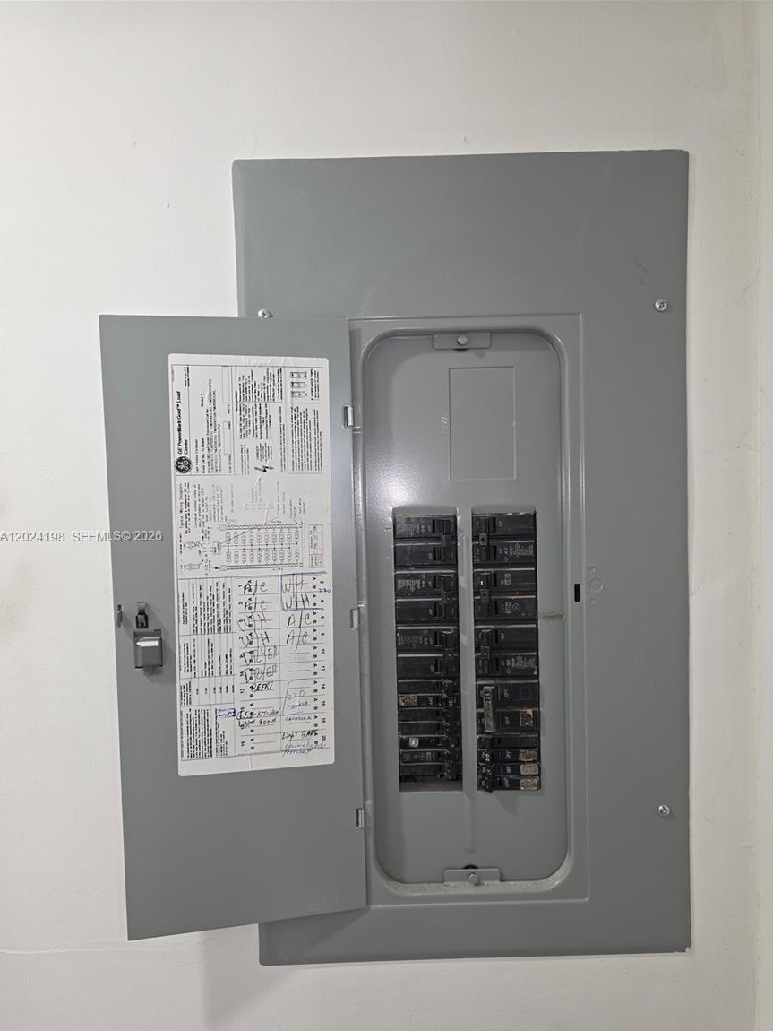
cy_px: 537
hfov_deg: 56.8
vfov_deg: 71.6
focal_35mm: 24
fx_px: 714
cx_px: 399
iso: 400
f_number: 1.7
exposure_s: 1/30
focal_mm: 6.3
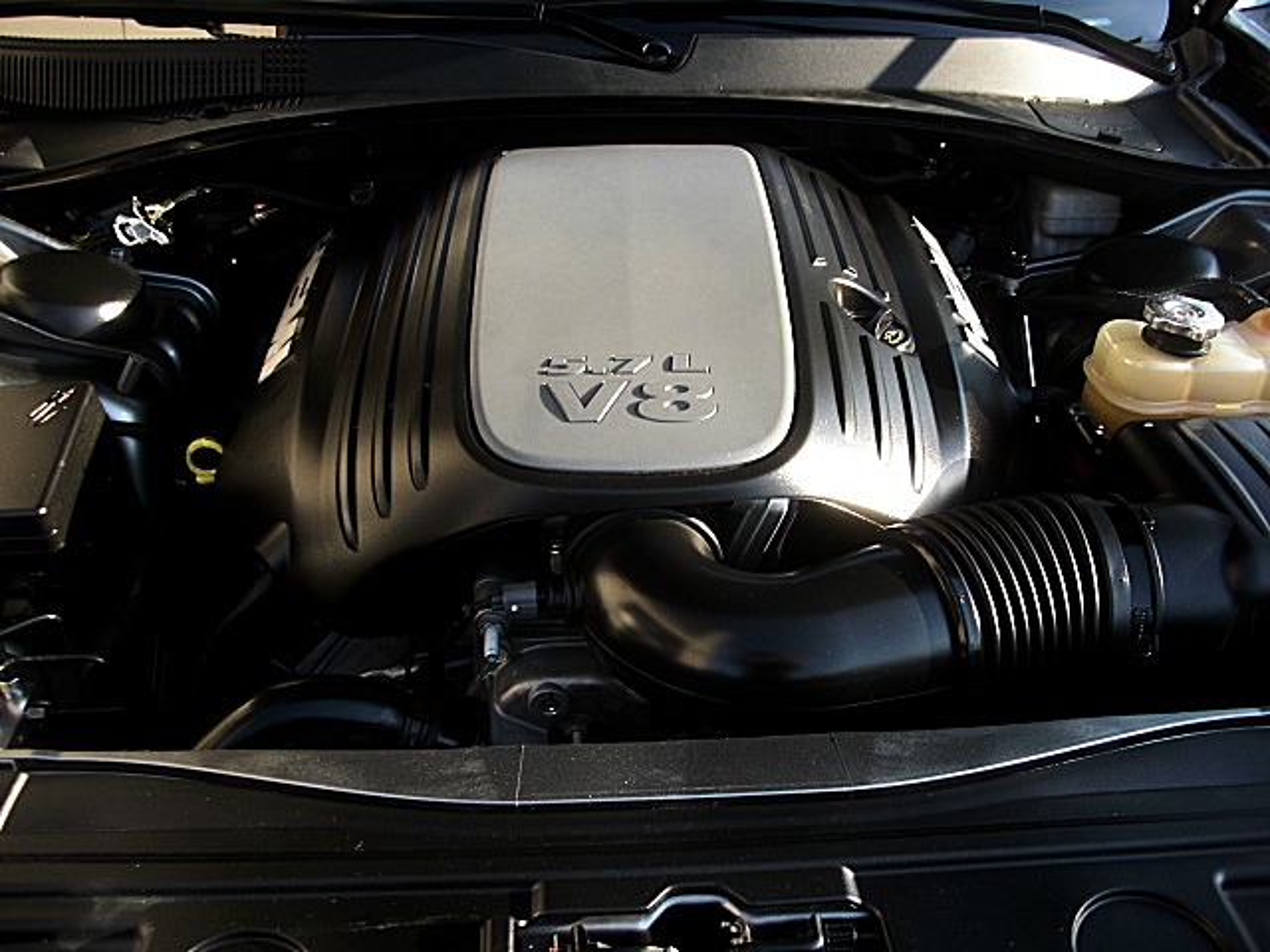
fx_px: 1321
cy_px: 476
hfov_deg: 51.4
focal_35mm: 36
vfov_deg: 39.7
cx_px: 635
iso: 50
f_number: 2.8
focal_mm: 6.3
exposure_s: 1/80
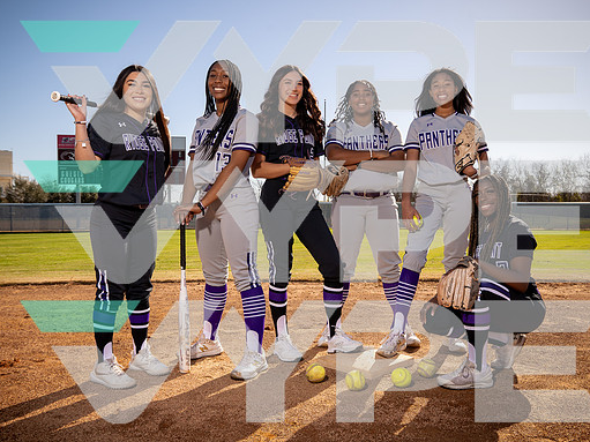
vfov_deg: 44.1
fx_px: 545
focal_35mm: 32
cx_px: 321
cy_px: 225
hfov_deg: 56.7
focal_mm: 28
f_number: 7.1
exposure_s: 1/250
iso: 100
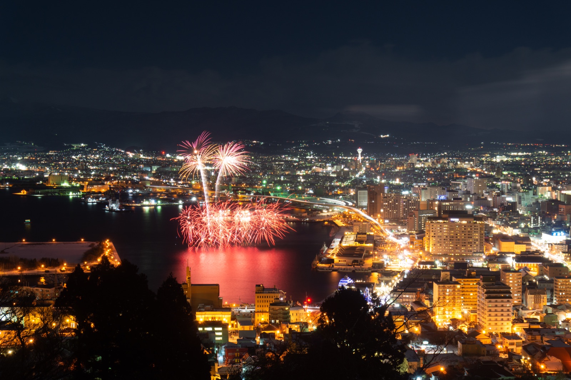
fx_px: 904
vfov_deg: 23.8
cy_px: 190
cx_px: 286
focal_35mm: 57
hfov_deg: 35.1
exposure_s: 18
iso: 100
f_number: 8
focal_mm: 38
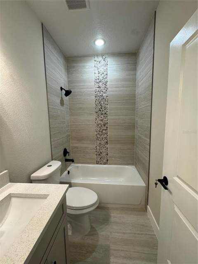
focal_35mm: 14
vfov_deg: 102.1
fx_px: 107
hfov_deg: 85.7
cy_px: 132
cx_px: 99
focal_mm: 2.22
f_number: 2.2
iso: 200
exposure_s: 1/120
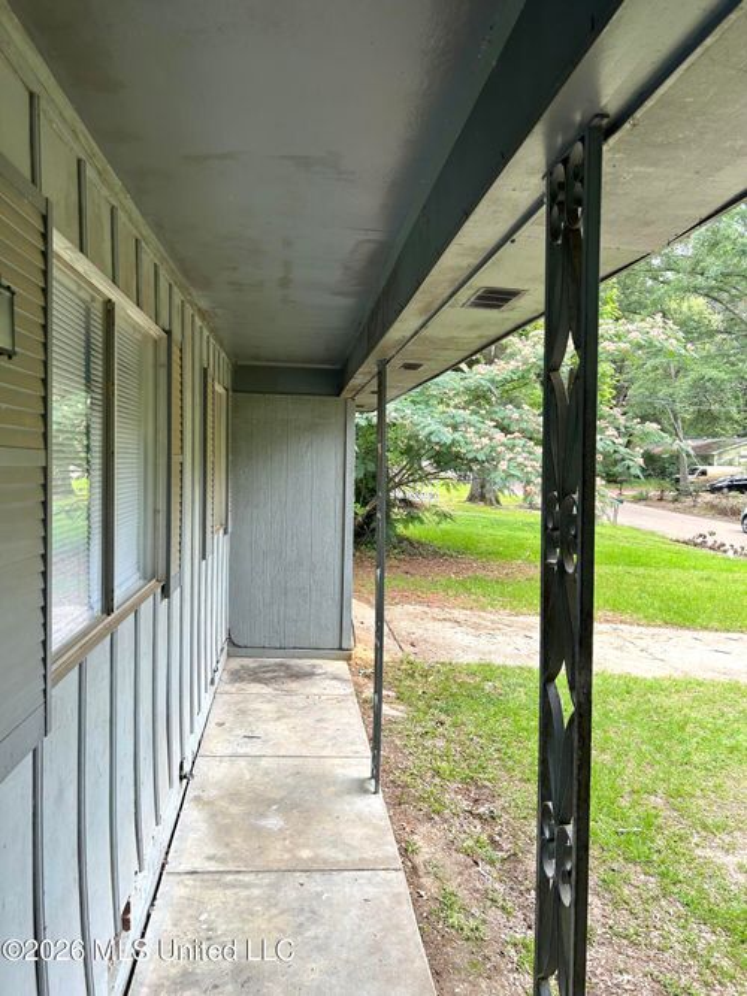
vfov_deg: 67.3
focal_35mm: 26
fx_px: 748
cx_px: 374
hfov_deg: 53.0
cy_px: 498
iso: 50
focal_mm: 5.7
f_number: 1.5
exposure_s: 1/121
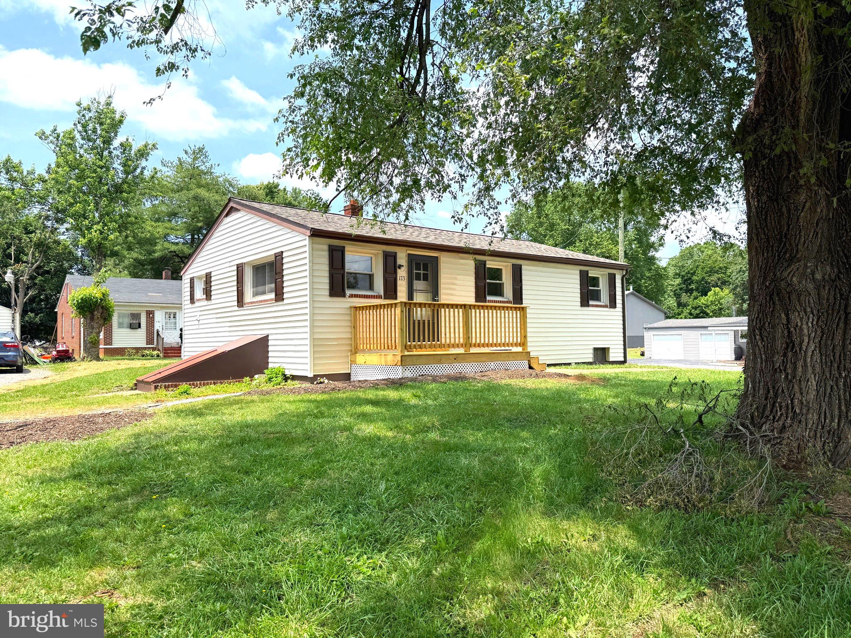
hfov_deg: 71.6
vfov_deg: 56.8
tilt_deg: +2.7
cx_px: 426
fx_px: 590
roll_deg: +0.9
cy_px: 319
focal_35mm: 24
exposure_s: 1/2703
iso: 80
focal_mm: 6.76
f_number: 1.78
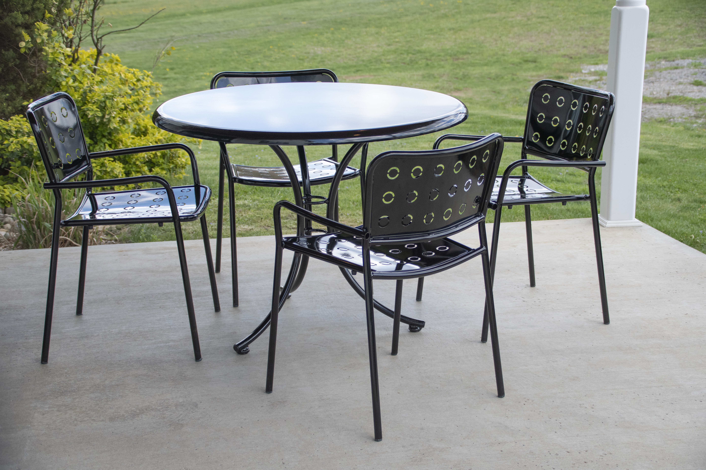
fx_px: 1294
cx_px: 353
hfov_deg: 30.5
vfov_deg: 20.6
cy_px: 235
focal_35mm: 66
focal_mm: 44
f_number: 4.5
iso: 400
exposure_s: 1/2000
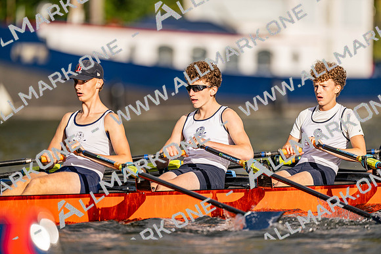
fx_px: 6348
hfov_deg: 3.4
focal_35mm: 600
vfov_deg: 2.3
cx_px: 190
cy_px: 127
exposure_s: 1/2500
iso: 100
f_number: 4
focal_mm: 600
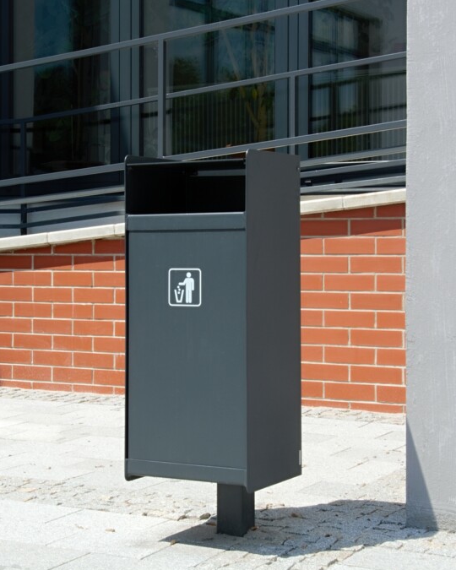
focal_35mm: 75
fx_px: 1260
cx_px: 199
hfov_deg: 20.5
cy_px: 287
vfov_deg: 25.5
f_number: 29
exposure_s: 1/25
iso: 100
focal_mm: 35
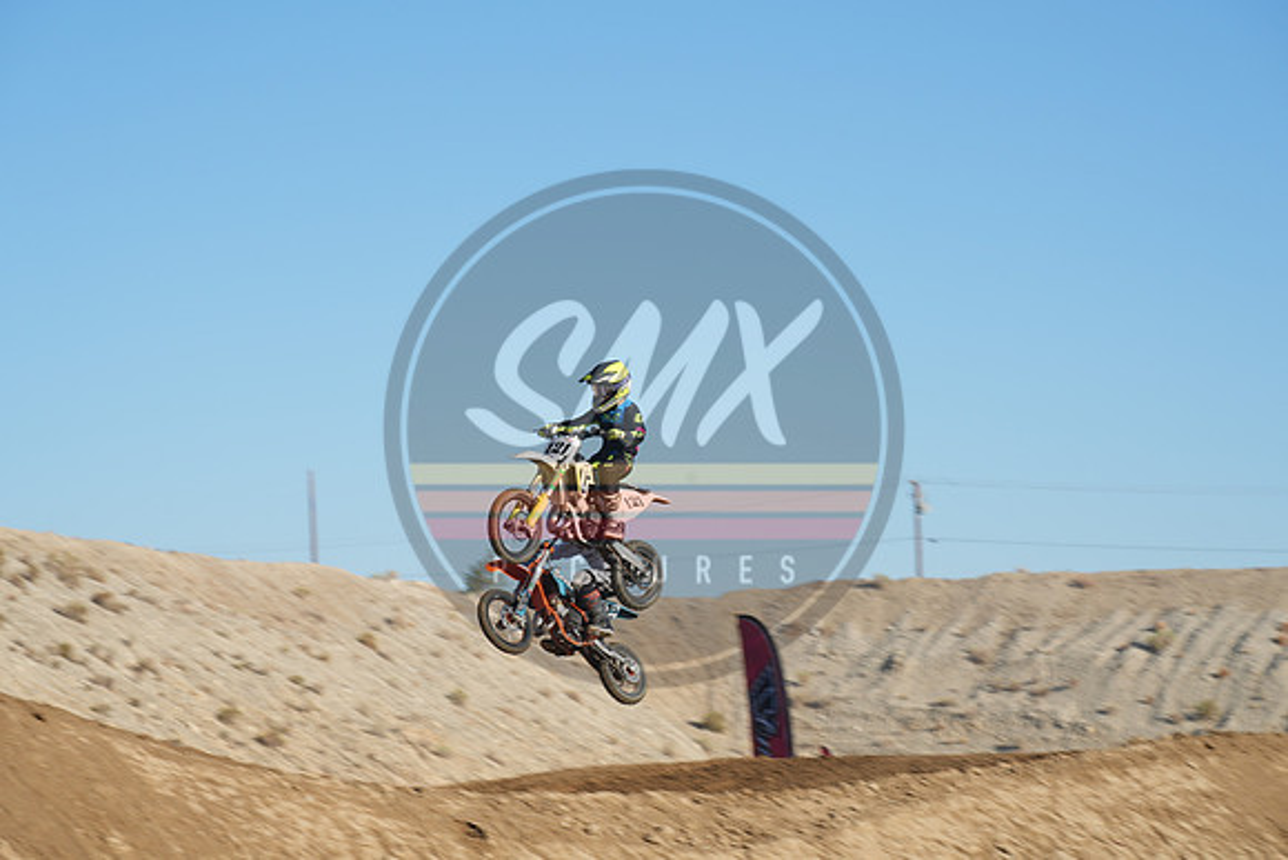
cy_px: 430
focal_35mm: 116
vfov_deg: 11.8
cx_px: 644
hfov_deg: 17.6
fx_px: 4151
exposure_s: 1/250
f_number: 11
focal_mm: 116
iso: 200
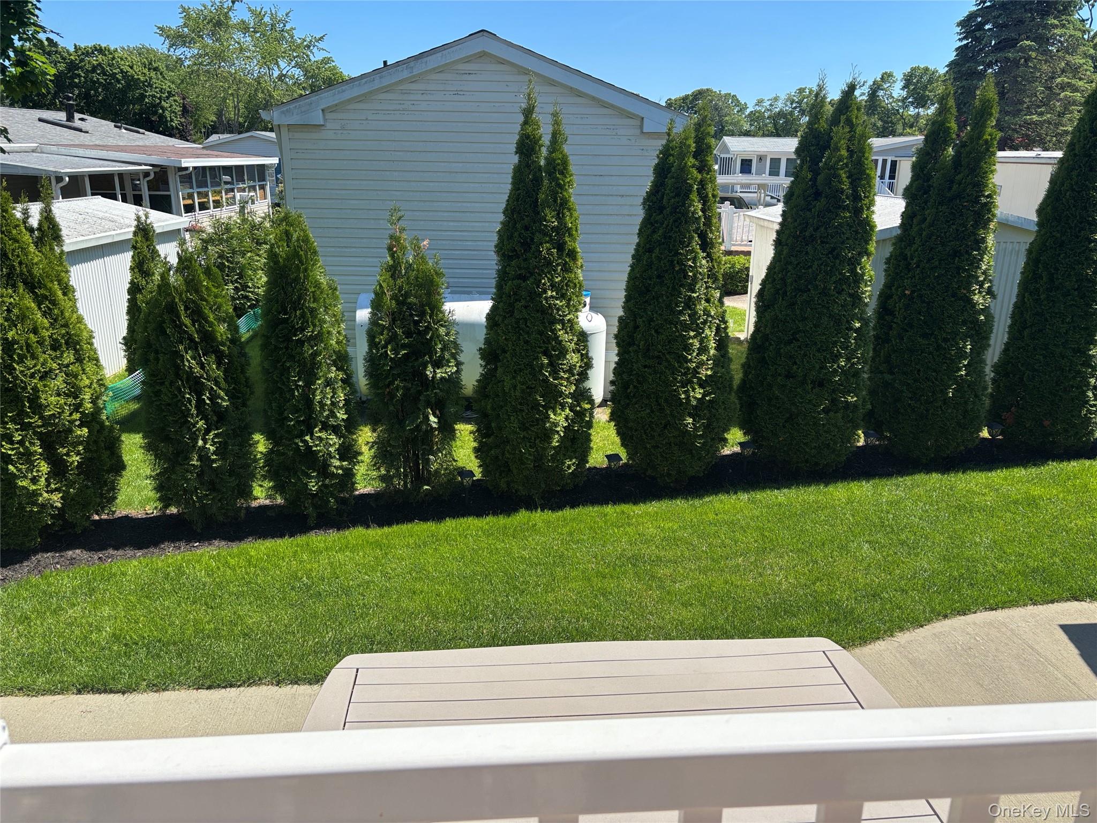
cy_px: 412
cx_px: 548
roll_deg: -0.9
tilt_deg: -16.5
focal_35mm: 26
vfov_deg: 53.1
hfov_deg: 67.3
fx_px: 824
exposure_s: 1/2513
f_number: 1.6
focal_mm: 5.96
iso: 50
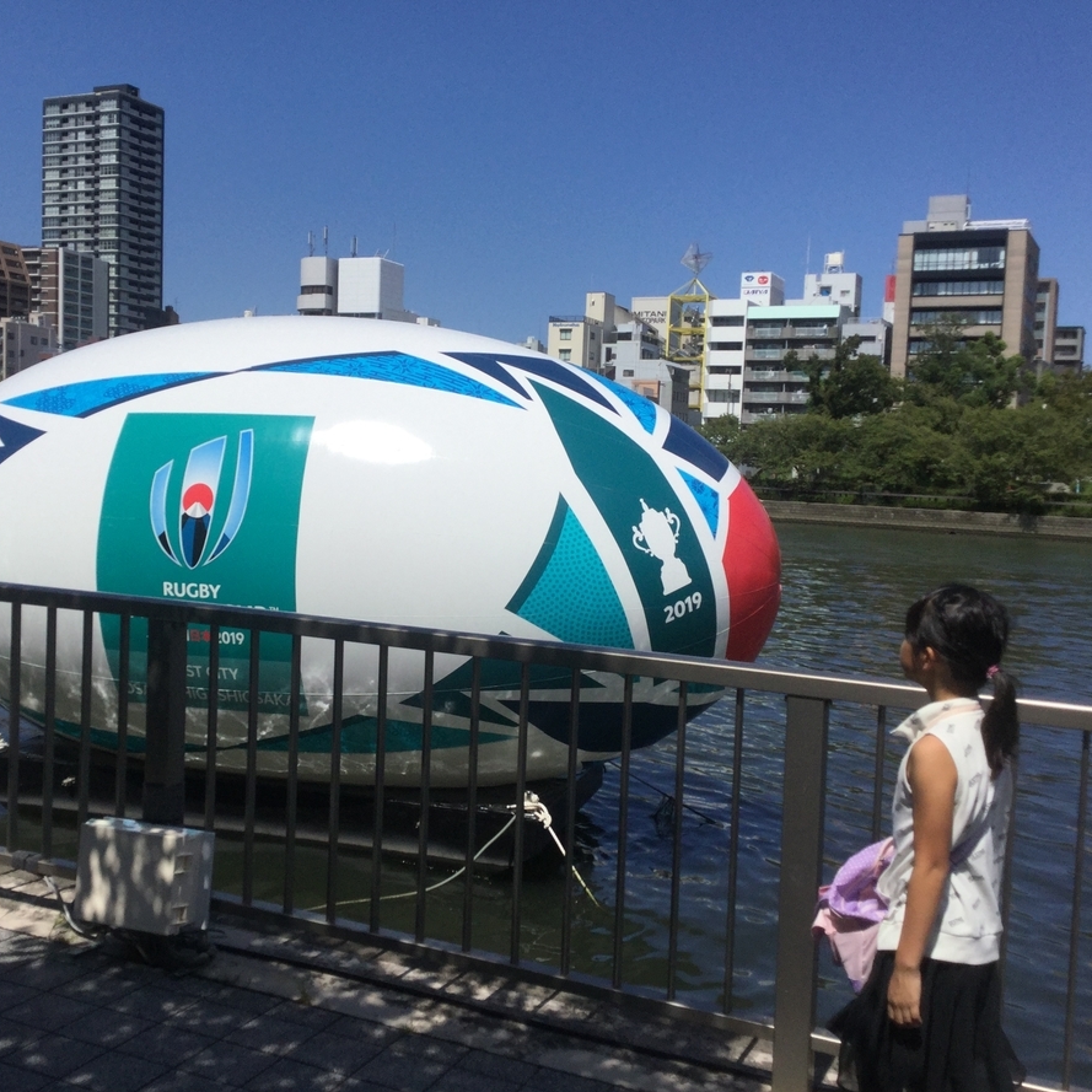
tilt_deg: -6.9
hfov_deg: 44.8
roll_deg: -1.5
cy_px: 540
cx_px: 453
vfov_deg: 44.9
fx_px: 1321
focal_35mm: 37
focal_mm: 3.3
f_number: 2.4
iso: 25
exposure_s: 1/3401
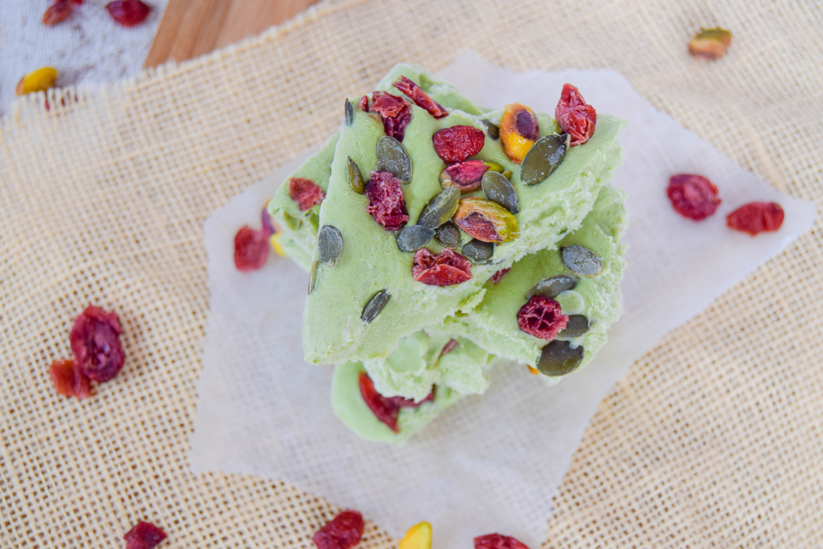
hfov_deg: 28.1
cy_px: 274
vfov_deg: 18.9
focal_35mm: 72
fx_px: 1646
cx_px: 412
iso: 400
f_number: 5.3
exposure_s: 1/100
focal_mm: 48
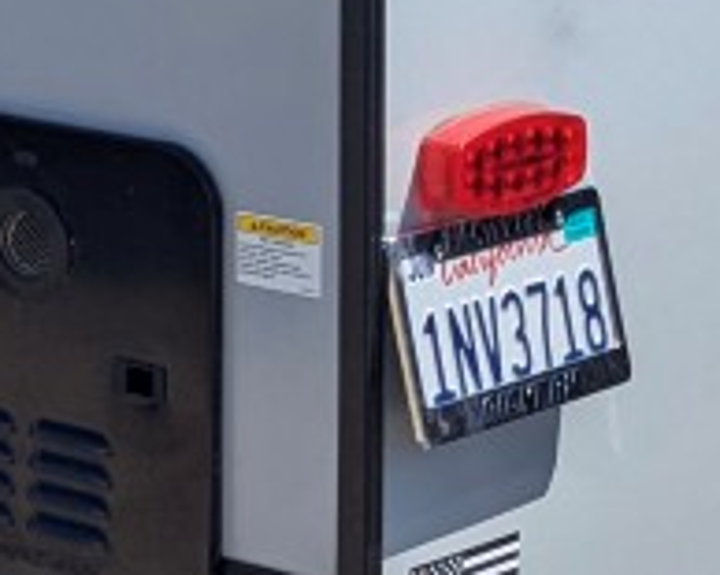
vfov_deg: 8.8
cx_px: -484
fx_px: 3599
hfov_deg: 10.8
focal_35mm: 169
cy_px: -419
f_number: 1.85
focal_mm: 6.81
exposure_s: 1/2358
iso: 46
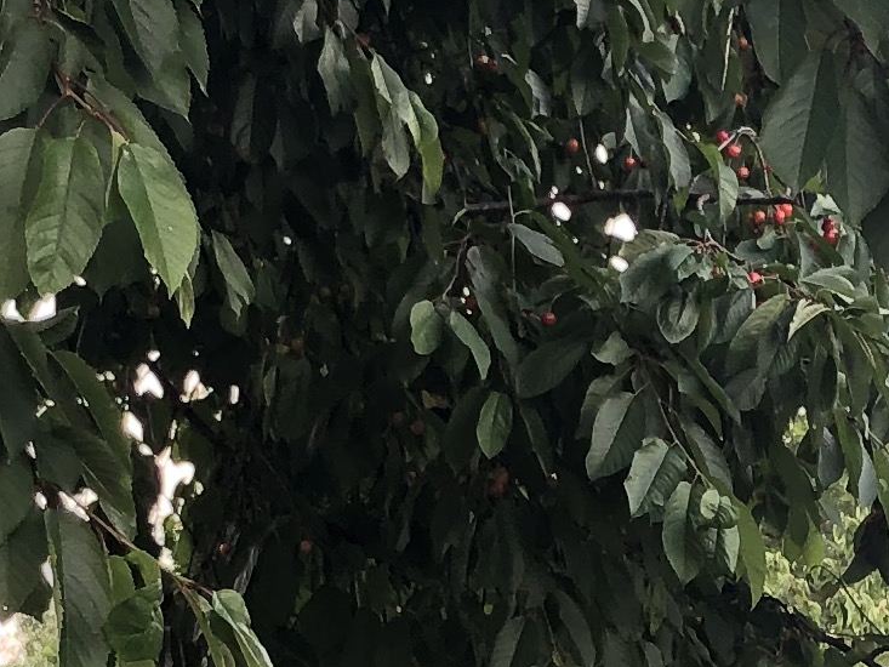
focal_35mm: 154
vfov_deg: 9.5
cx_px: 697
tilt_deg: +5.4
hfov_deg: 12.8
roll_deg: +1.8
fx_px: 3956
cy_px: 758
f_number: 1.8
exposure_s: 1/120
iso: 25
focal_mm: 4
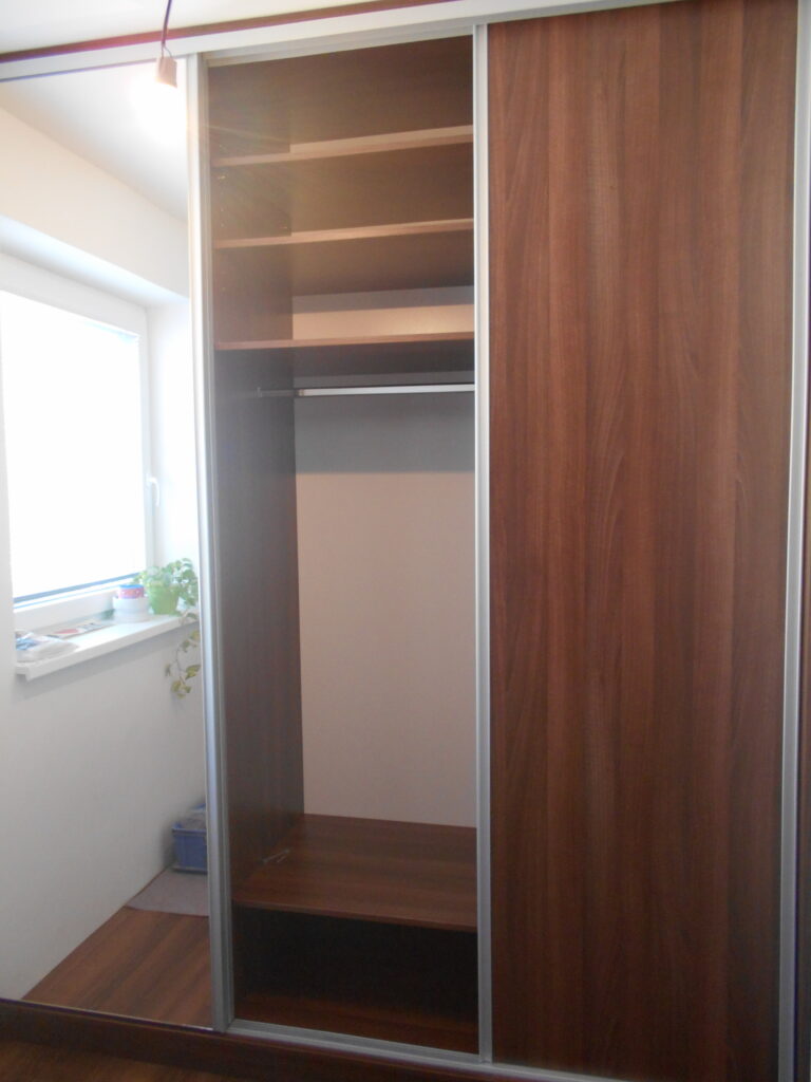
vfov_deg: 67.3
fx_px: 812
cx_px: 406
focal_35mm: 26
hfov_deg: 53.1
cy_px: 541
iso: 320
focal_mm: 4.6
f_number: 3.2
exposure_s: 1/30
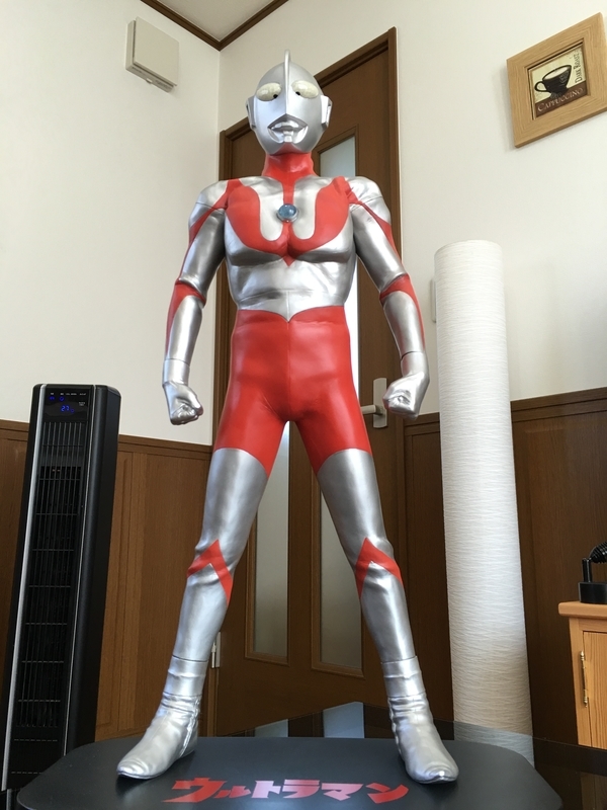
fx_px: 678
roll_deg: +0.2
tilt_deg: +12.2
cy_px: 405
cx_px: 304
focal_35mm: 29
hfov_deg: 48.2
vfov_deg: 61.7
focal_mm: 4.15
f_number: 2.2
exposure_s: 1/15
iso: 25
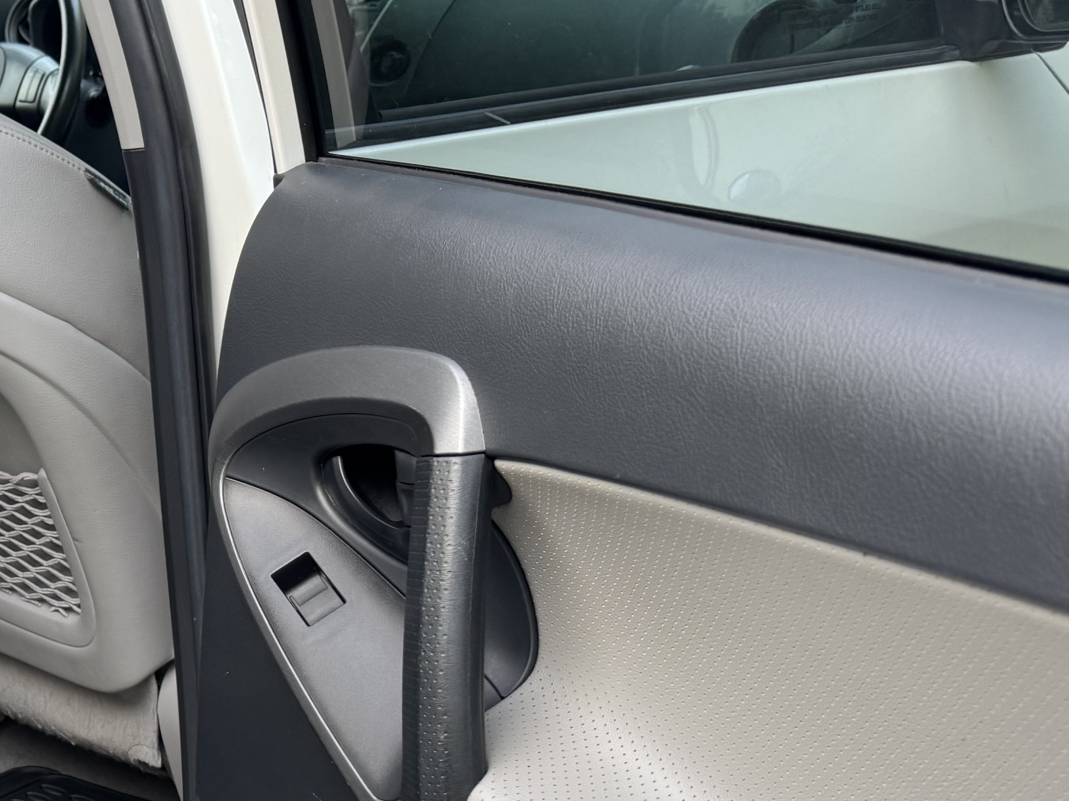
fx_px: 1698
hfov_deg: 31.3
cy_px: 791
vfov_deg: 25.3
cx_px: -92
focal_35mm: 55
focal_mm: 6.76
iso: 125
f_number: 1.78
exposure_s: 1/121
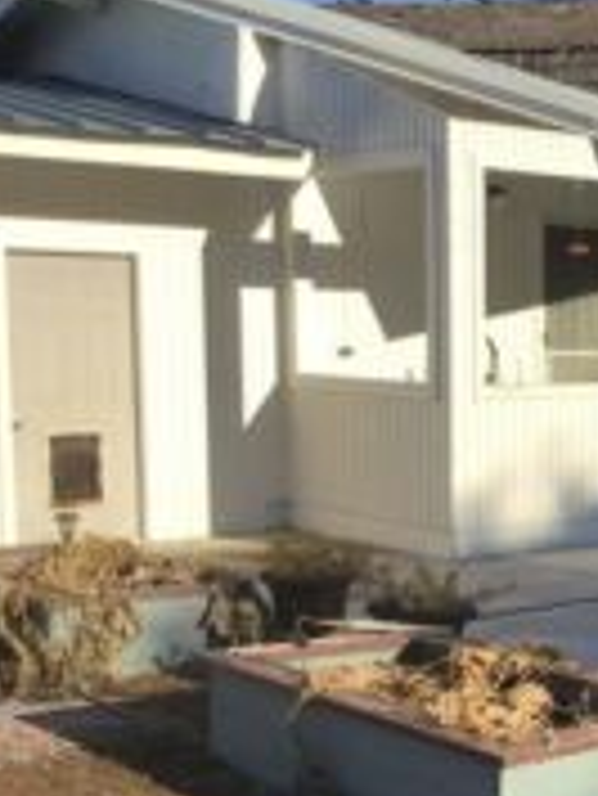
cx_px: 733
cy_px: 504
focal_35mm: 70
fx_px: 1610
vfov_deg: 27.7
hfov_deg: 19.7
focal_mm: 3.3
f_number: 2.4
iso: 25
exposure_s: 1/1253
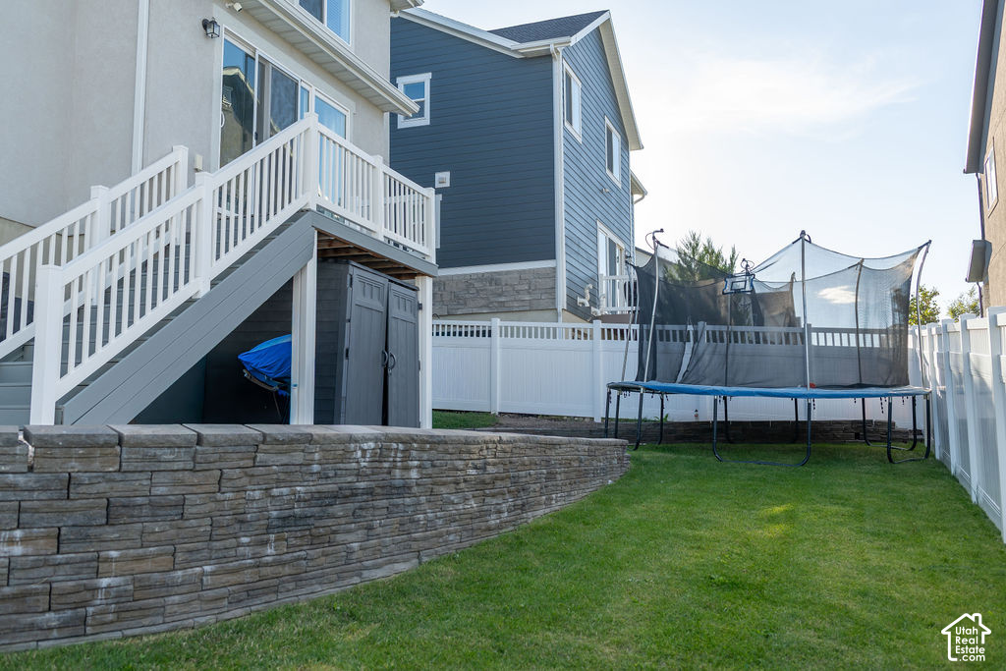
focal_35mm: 35
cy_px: 336
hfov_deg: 54.4
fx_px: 978
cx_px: 503
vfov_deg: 37.9
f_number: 5
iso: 100
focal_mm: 35
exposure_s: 1/250
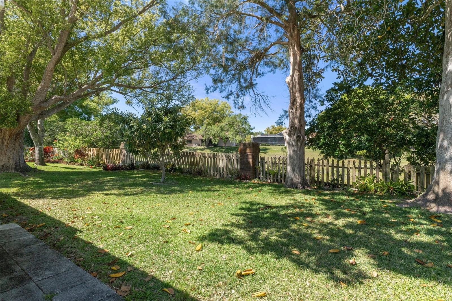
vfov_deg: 67.4
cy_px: 150
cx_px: 226
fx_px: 226
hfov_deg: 90.0
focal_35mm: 18
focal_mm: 12
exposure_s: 1/250
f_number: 8
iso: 320
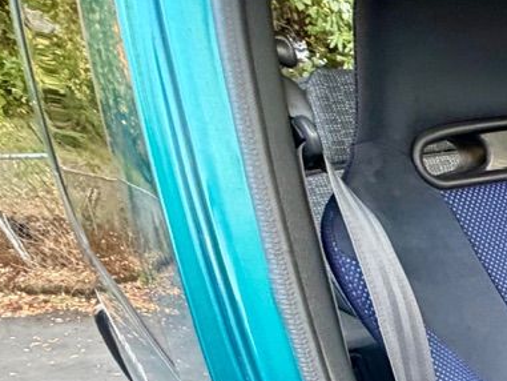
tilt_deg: -35.6
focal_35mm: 47
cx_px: 830
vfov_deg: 26.0
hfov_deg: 25.2
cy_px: 508
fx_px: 689
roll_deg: +2.7
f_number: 2.2
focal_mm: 2.22
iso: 320
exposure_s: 1/76
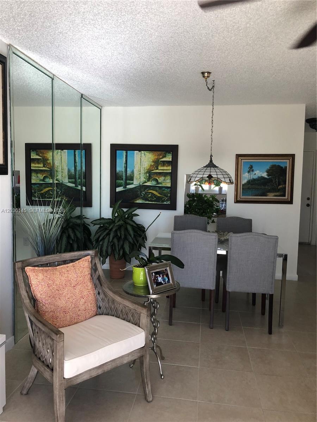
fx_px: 342
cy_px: 211
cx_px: 158
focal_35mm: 28
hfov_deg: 49.7
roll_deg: -0.6
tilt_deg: -6.2
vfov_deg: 63.4
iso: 32
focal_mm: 3.99
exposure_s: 1/32
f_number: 1.8
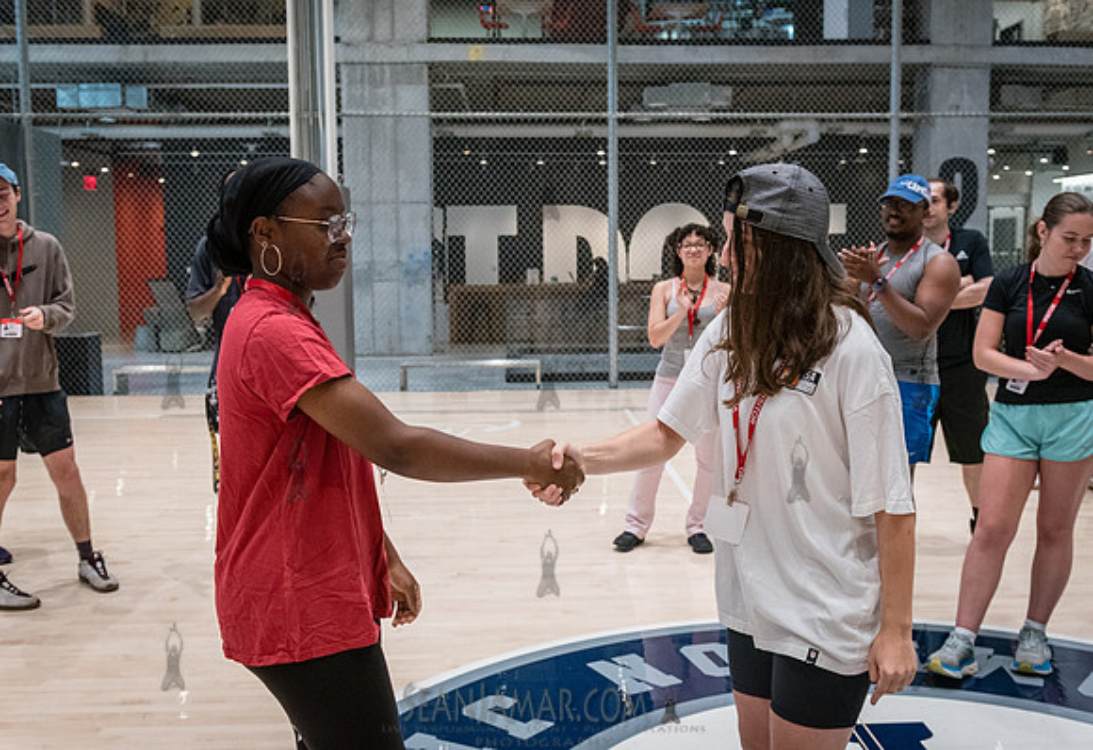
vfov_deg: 37.5
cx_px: 568
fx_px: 1105
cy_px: 370
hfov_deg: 52.6
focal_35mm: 36
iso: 5000
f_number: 4
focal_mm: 31
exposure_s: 1/400
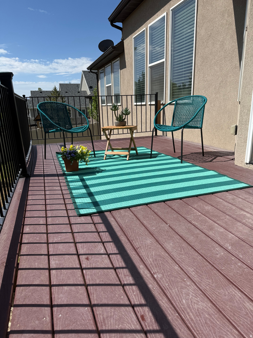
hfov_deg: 56.8
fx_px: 234
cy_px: 169
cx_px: 126
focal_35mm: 24
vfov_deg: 71.6
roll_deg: -0.9
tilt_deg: -16.2
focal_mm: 6.76
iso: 80
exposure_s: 1/6173
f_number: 1.78
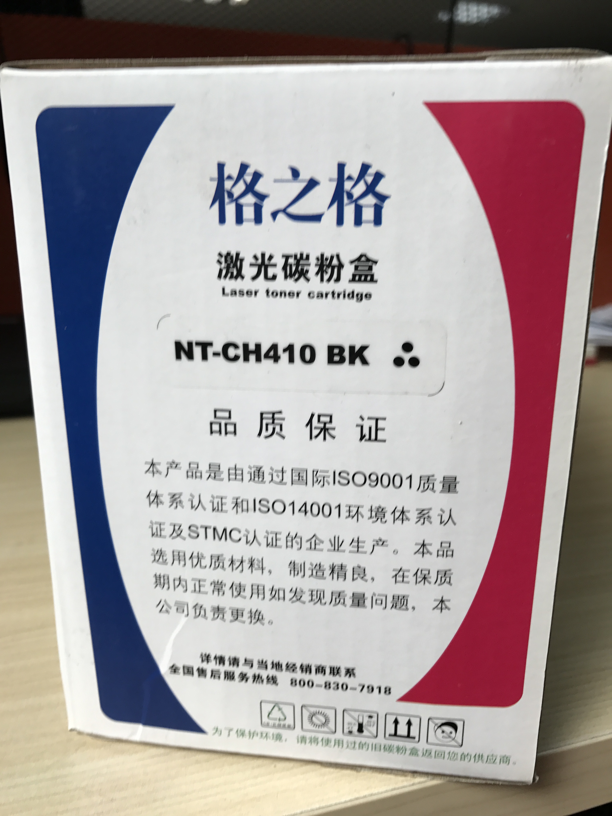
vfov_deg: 63.4
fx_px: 660
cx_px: 306
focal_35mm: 28
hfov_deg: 49.7
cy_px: 408
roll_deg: +0.7
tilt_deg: -14.5
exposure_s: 1/50
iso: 25
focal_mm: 3.99
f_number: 1.8
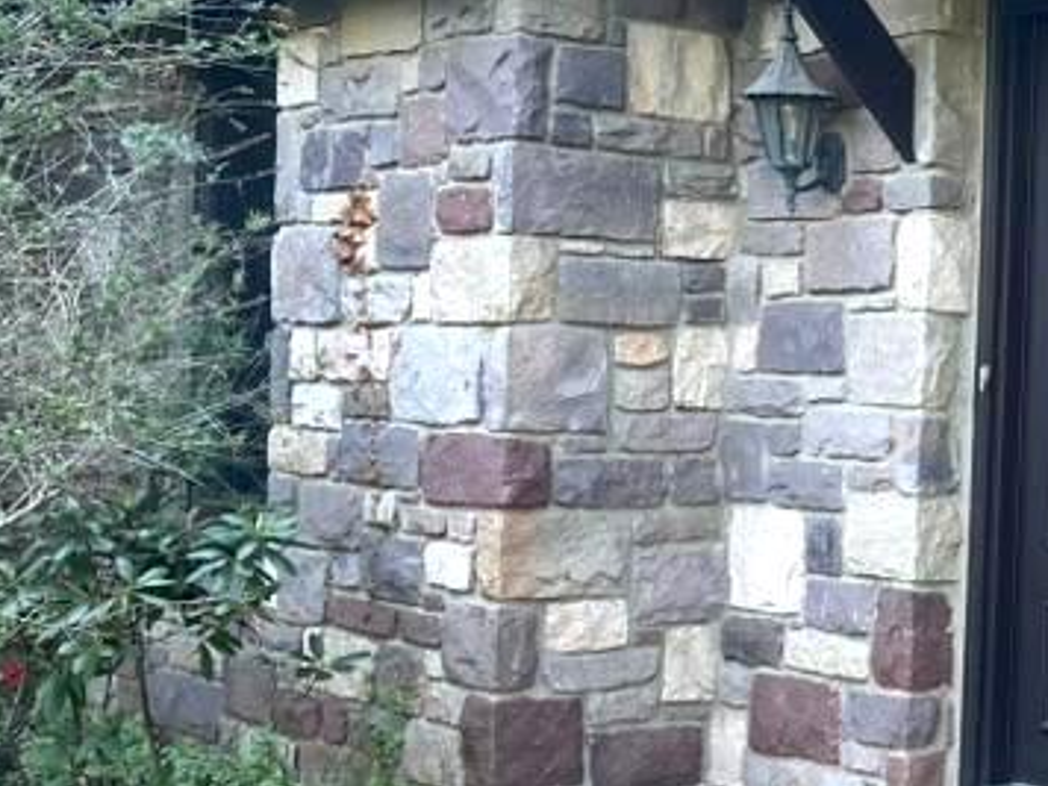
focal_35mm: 72
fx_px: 2180
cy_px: 415
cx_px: 1219
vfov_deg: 20.4
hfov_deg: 24.7
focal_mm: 5.1
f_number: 1.6
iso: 80
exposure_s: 1/121
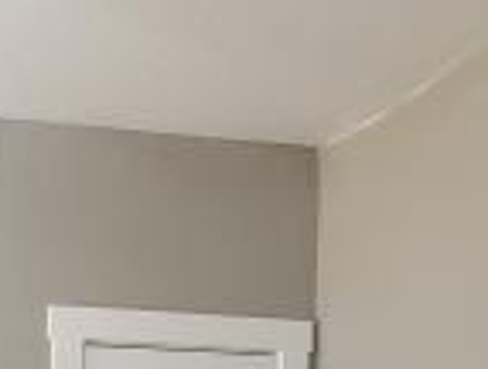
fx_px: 1639
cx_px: -242
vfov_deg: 11.3
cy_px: 789
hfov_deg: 15.6
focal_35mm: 116
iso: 250
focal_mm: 4.3
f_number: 2.4
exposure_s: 1/60
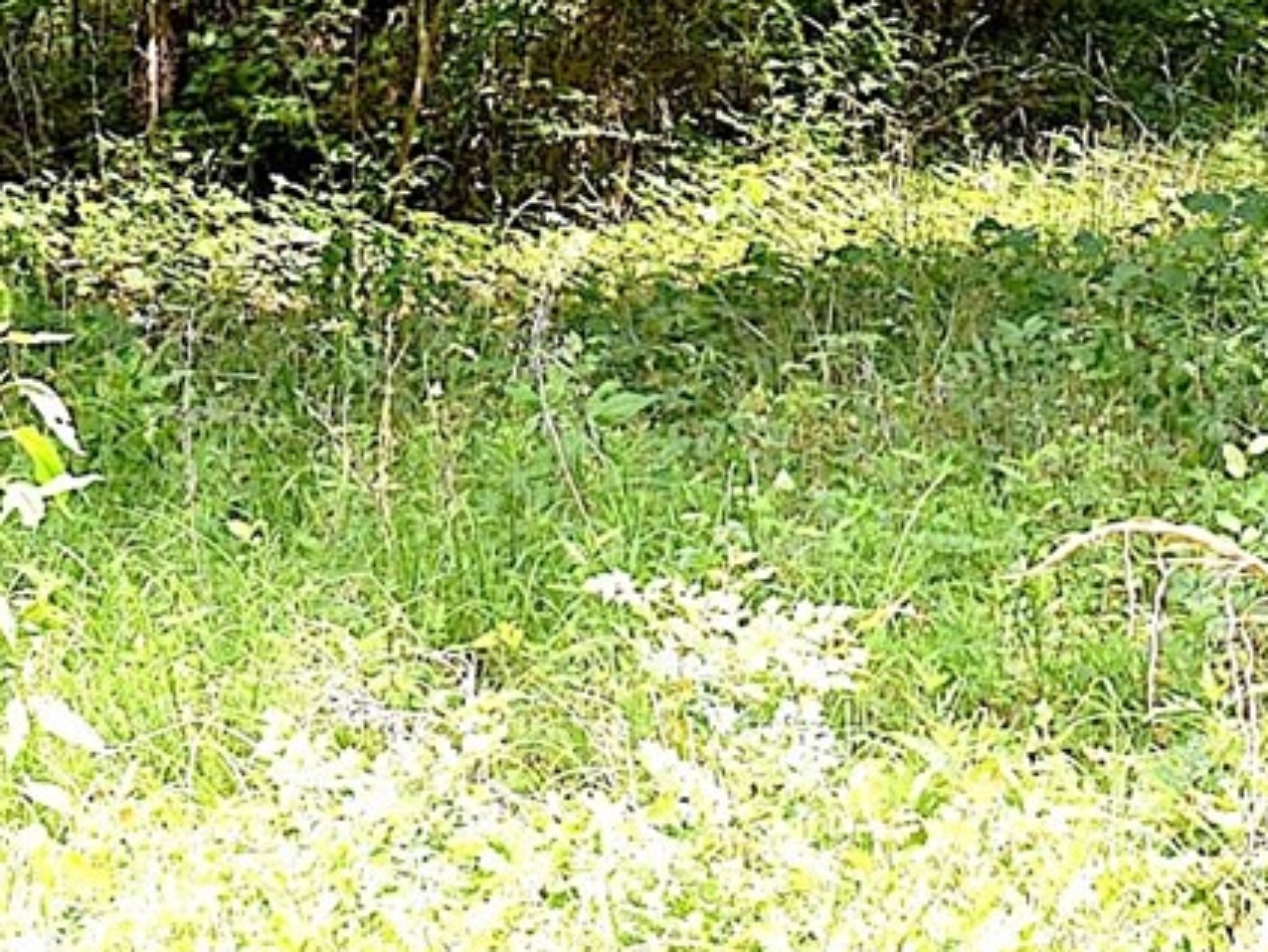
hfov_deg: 8.6
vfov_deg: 6.4
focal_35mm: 228
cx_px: 992
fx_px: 8371
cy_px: -736
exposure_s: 1/250
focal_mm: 31
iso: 400
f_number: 8
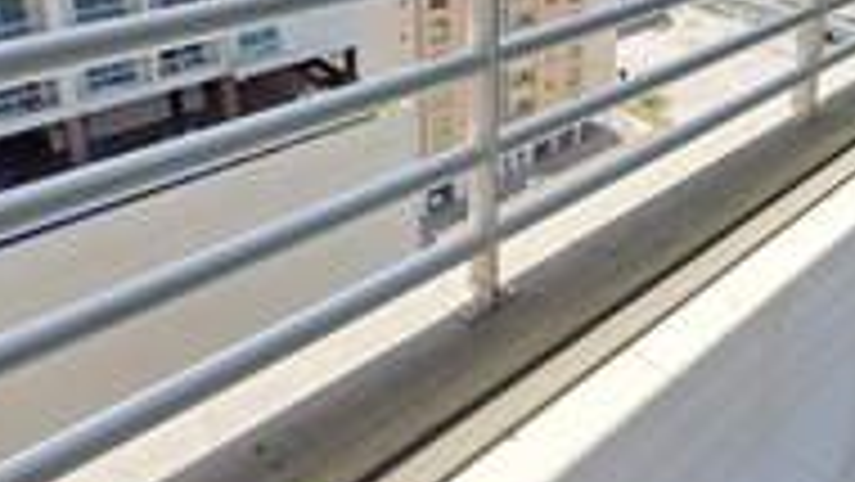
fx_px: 771
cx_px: 565
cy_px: 25
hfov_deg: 56.8
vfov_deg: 32.5
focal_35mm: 34
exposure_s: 1/1429
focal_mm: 2.2
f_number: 1.9
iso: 40
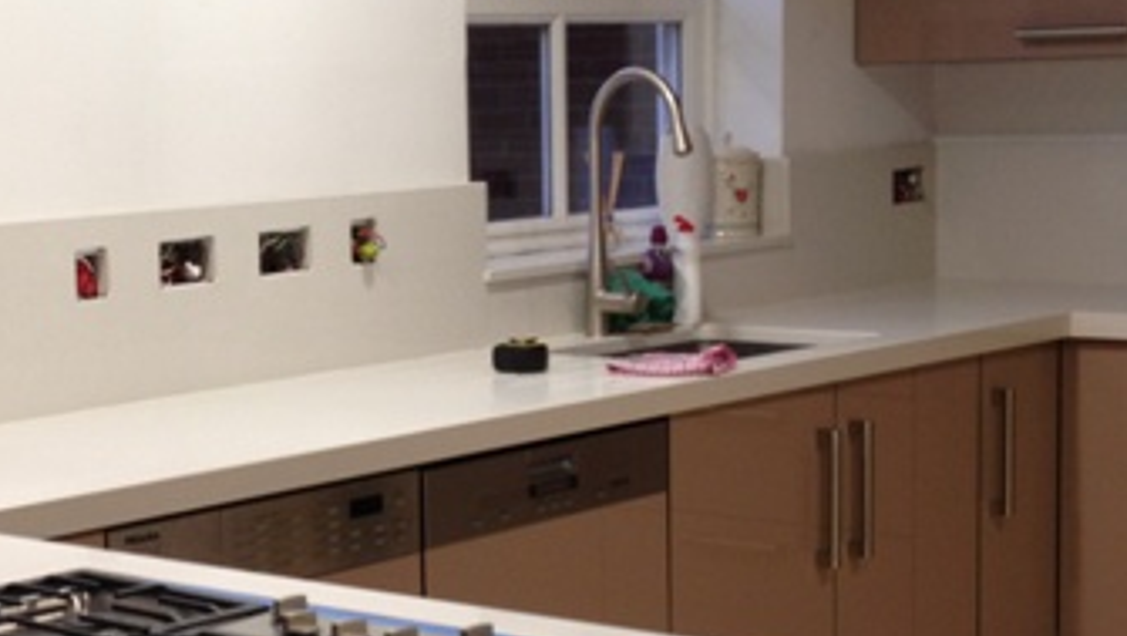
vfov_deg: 13.3
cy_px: 424
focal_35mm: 91
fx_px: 2721
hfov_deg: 23.1
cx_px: 252
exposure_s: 1/24
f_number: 2.4
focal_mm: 4.28
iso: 64
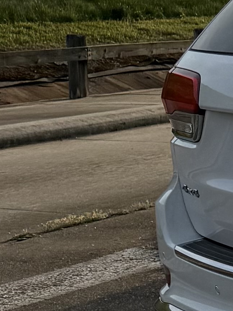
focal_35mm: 158
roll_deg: +0.7
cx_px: 636
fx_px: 1418
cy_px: 157
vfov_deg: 12.5
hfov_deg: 8.3
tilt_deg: -5.5
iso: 80
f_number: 1.78
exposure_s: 1/7353
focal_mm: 6.76
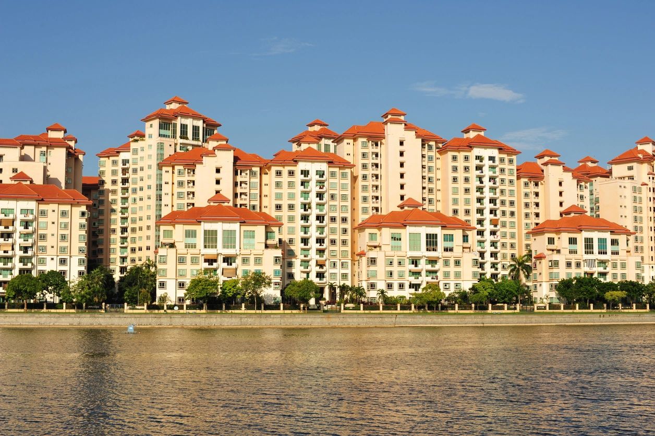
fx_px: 909
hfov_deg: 39.6
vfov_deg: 26.9
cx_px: 328
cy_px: 218
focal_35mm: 50
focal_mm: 50
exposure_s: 1/400
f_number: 10
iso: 200
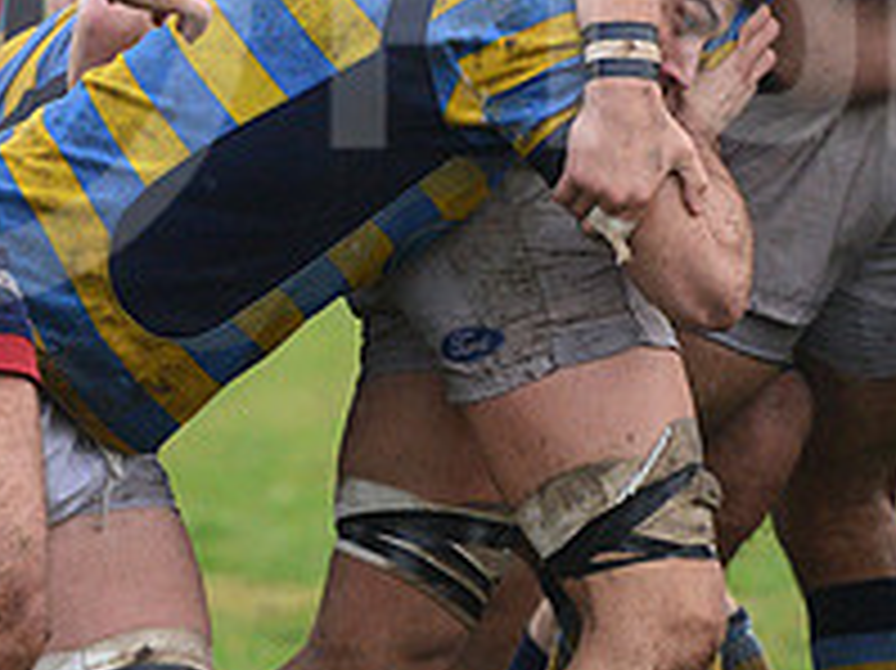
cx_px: 693
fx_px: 14512
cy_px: -7
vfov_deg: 2.6
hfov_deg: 3.5
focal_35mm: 561
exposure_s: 1/500
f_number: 2.8
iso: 2000
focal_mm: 200
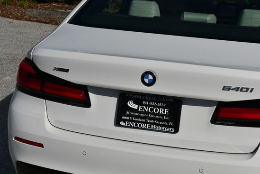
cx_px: 144
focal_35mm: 84
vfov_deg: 16.3
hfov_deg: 24.2
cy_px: 98
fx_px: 607
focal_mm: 36
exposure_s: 1/500
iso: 100
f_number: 11
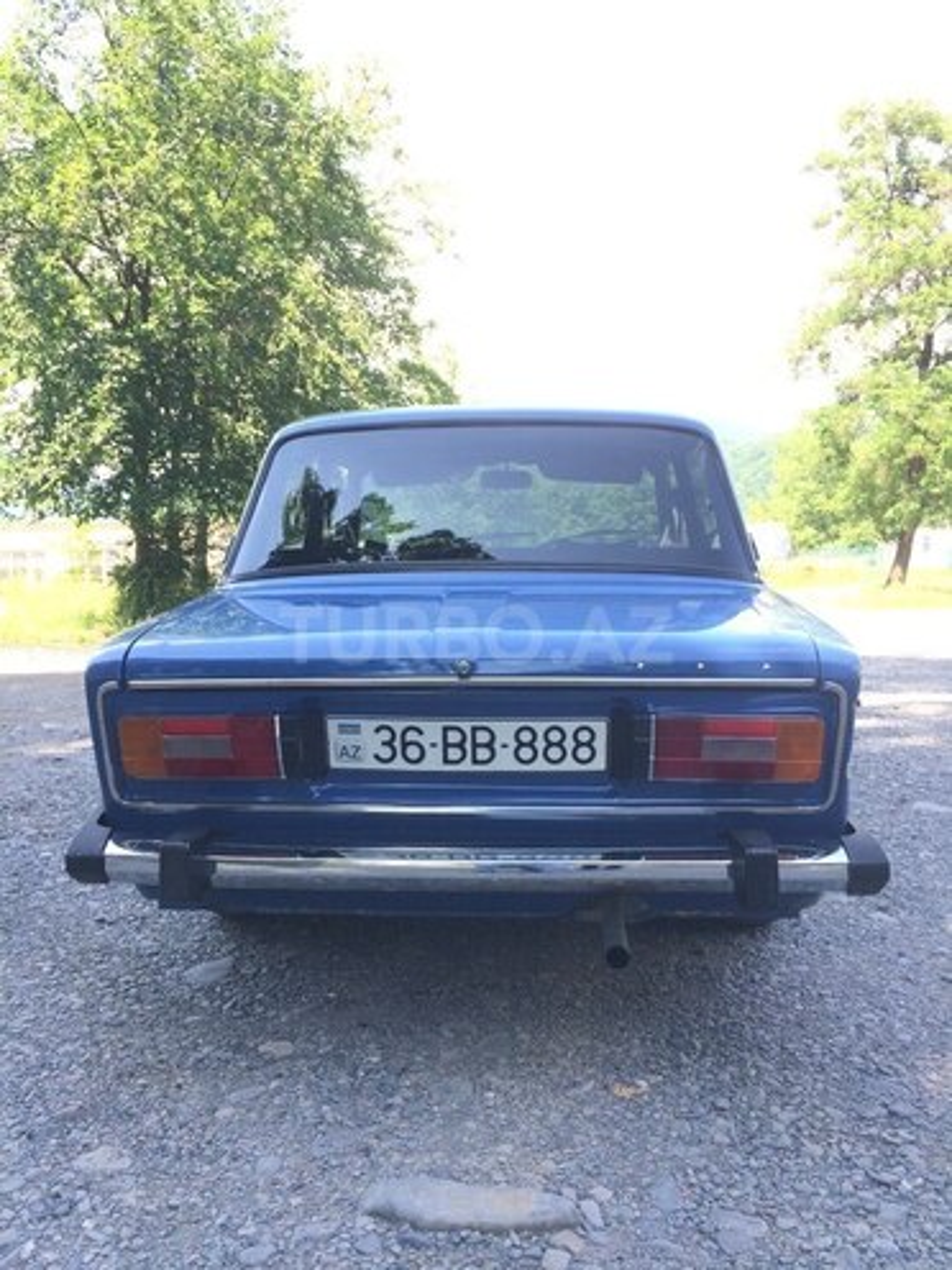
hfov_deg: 48.2
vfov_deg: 61.7
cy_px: 635
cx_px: 476
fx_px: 1063
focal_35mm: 29
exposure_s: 1/258
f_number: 2.2
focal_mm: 4.15
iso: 32
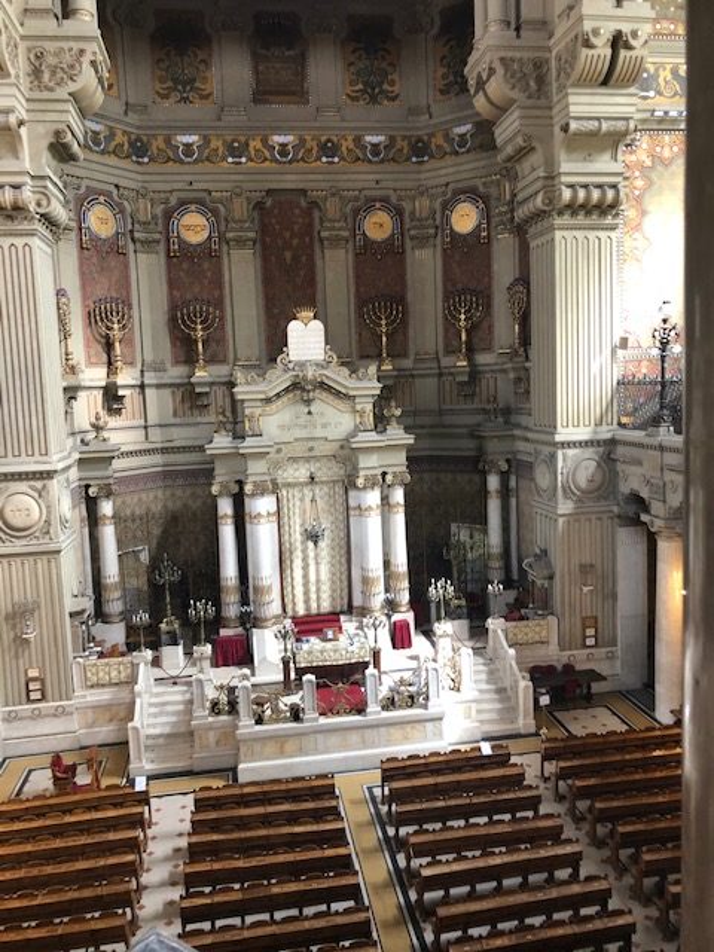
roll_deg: +2.3
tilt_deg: -5.1
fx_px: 770
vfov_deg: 63.4
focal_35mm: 28
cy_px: 476
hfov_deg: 49.7
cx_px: 357
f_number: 1.8
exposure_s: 1/17
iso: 40
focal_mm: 4
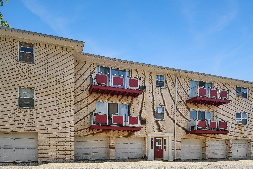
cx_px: 115
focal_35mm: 21
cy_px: 110
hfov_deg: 81.0
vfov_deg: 58.4
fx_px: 148
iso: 100
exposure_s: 1/100
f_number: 7.1
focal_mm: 14
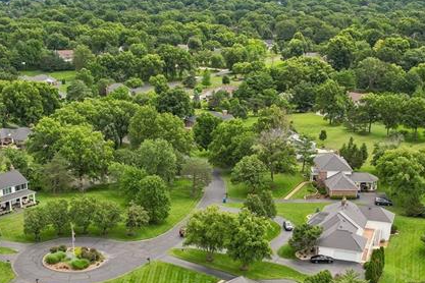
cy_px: 251
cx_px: 206
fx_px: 637
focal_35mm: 54
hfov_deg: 36.9
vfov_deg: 24.4
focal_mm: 8.4
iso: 100
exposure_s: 1/1000
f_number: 2.8
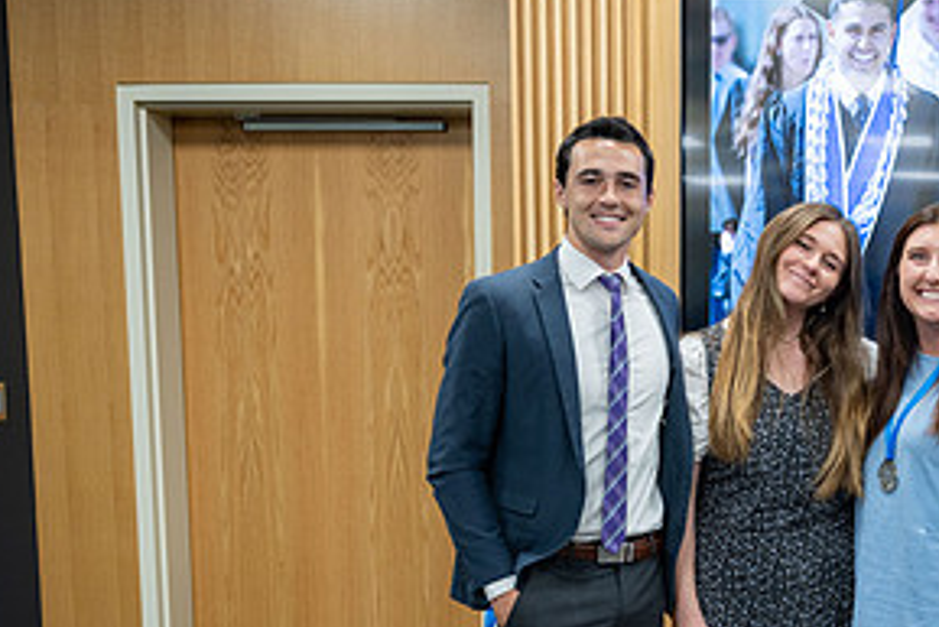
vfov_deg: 21.8
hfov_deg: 31.2
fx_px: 1592
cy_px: 566
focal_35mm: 61
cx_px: 865
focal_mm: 27.5
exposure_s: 1/100
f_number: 2.8
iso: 400
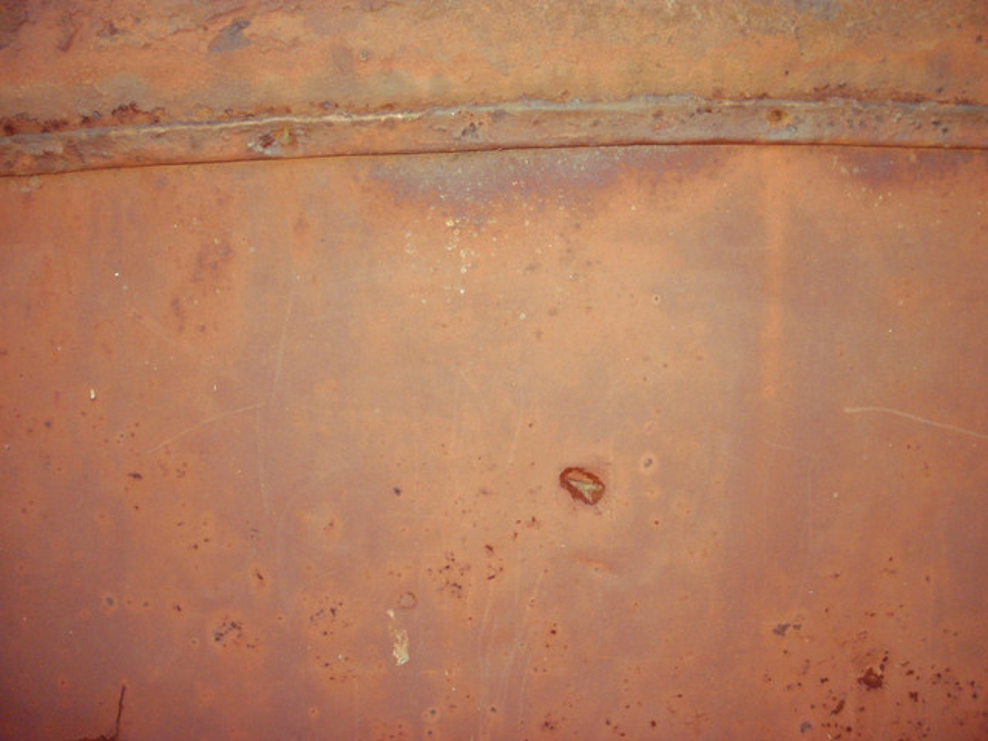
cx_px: 494
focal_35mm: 36
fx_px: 1028
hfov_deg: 51.4
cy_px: 370
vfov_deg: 39.7
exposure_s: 1/250
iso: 400
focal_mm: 6.3
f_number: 3.5
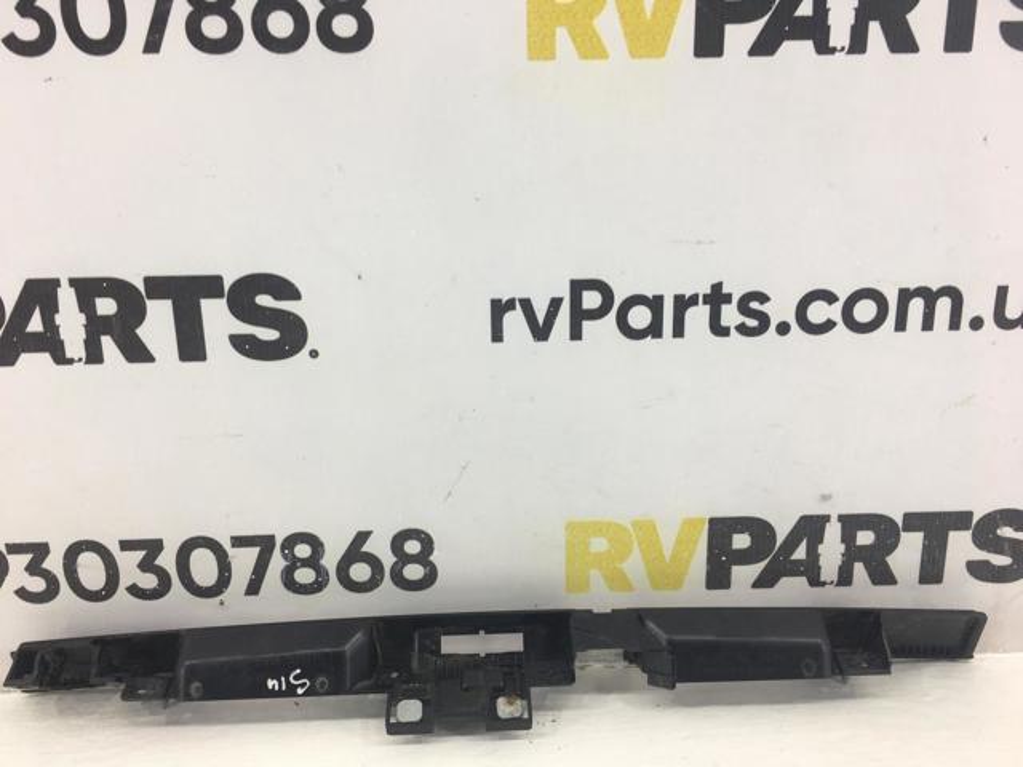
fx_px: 857
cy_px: 384
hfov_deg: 61.7
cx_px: 512
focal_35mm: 29
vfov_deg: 48.2
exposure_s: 1/50
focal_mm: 4.15
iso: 25
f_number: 2.2
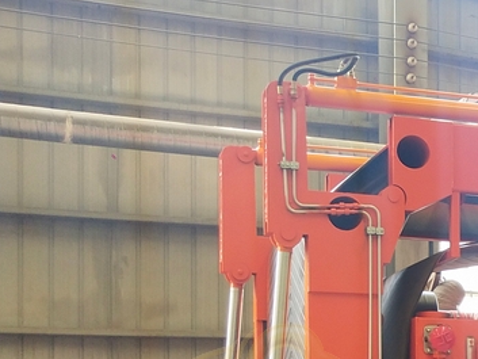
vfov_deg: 14.1
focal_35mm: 102
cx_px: 711
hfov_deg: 17.4
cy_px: 409
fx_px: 1409
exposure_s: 1/50
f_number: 1.8
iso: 199
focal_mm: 3.95
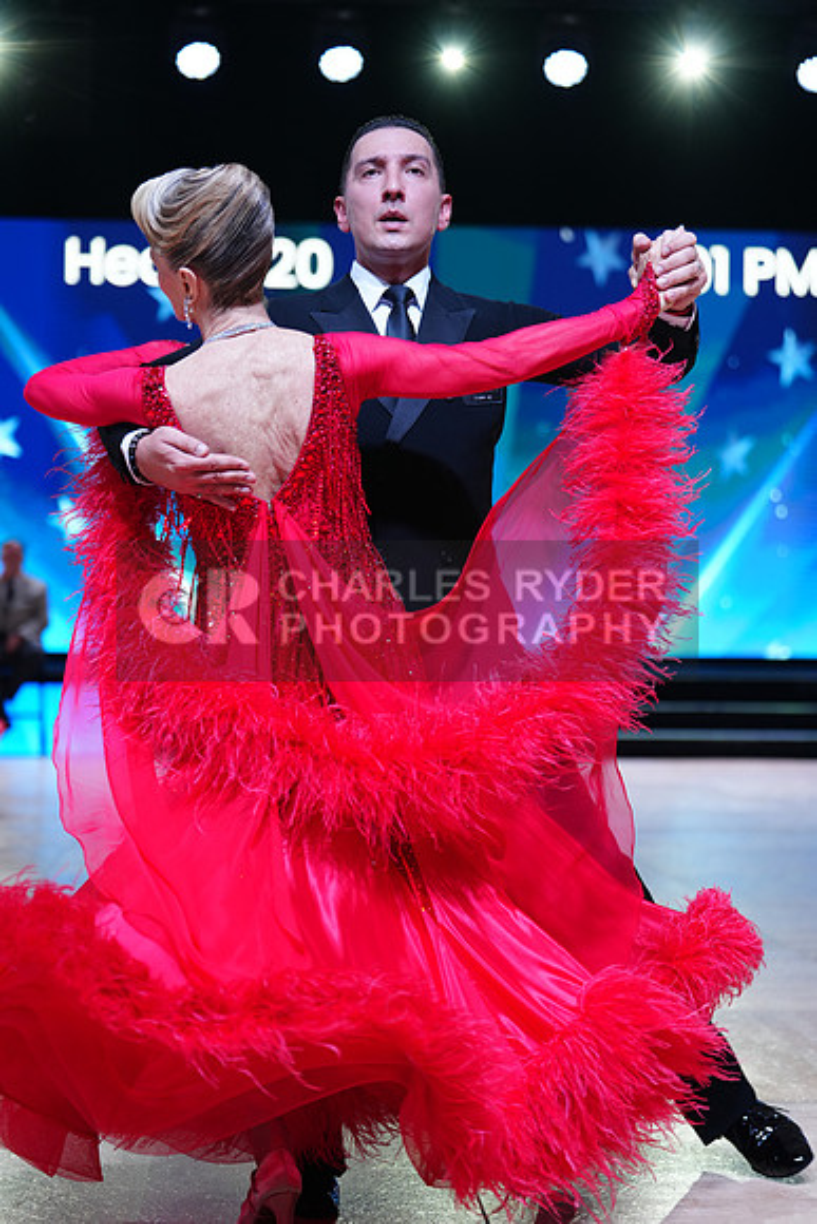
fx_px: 2381
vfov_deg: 28.8
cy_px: 612
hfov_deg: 19.5
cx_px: 408
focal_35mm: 70
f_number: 2.8
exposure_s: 1/500
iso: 800
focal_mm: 70
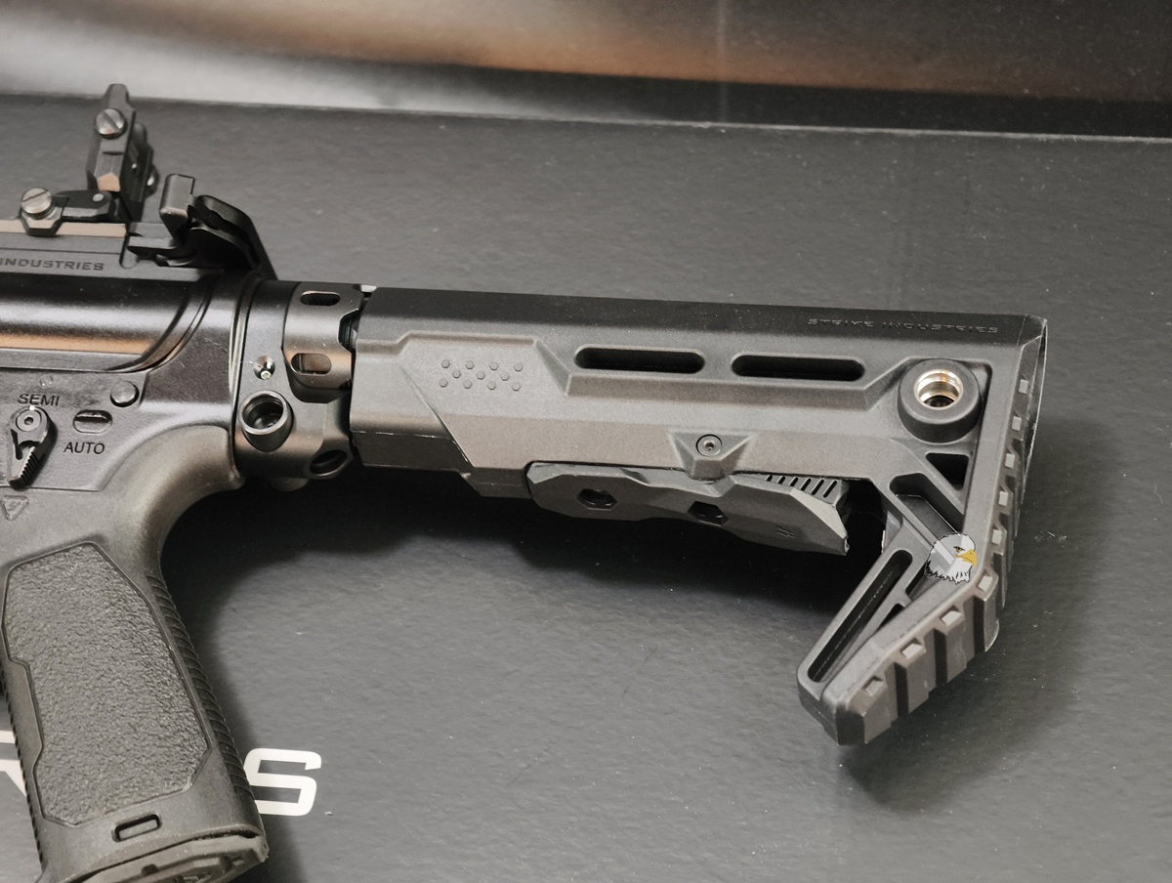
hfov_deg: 23.0
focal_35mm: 85
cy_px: 442
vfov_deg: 17.4
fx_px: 2882
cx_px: 586
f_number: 2.67
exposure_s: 1/10.9
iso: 1516
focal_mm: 22.48
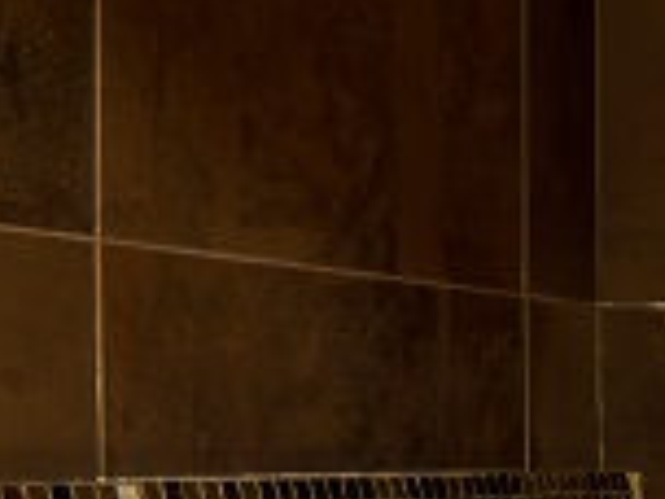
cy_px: 468
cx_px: 1575
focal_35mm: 105
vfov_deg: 13.9
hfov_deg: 13.7
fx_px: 2017
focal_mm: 8
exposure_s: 1.6
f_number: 5.6
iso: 200
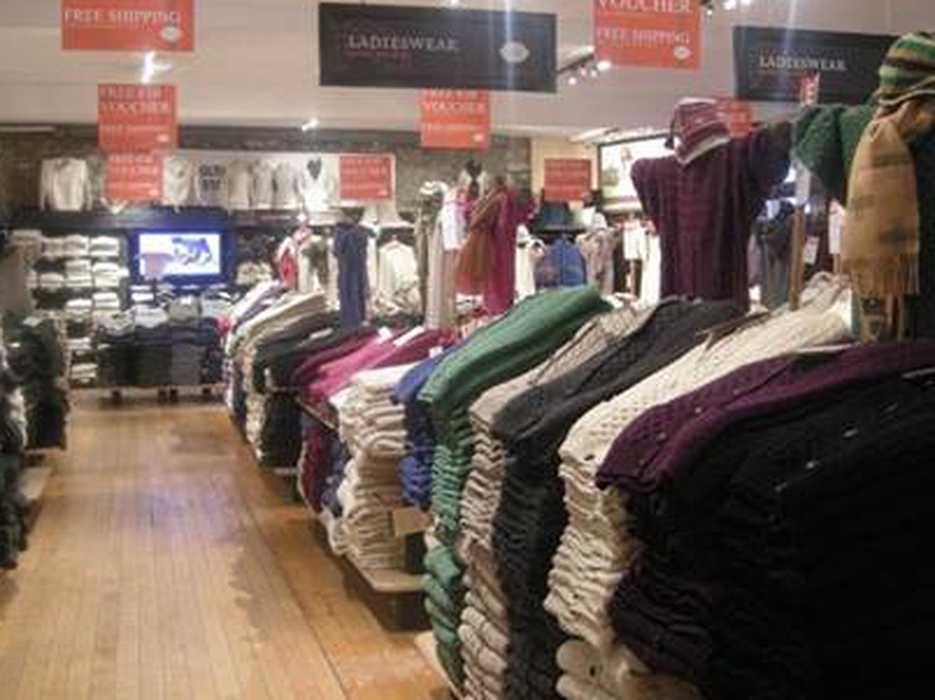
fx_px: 1161
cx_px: 470
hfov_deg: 43.9
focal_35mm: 43
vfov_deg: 33.6
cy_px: 356
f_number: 2.7
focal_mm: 7.5
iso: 400
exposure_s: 1/21.4
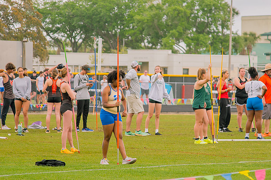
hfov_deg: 8.1
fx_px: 1916
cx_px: 154
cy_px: 95
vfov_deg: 5.4
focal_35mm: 255
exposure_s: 1/200
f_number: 4
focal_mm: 120
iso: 200
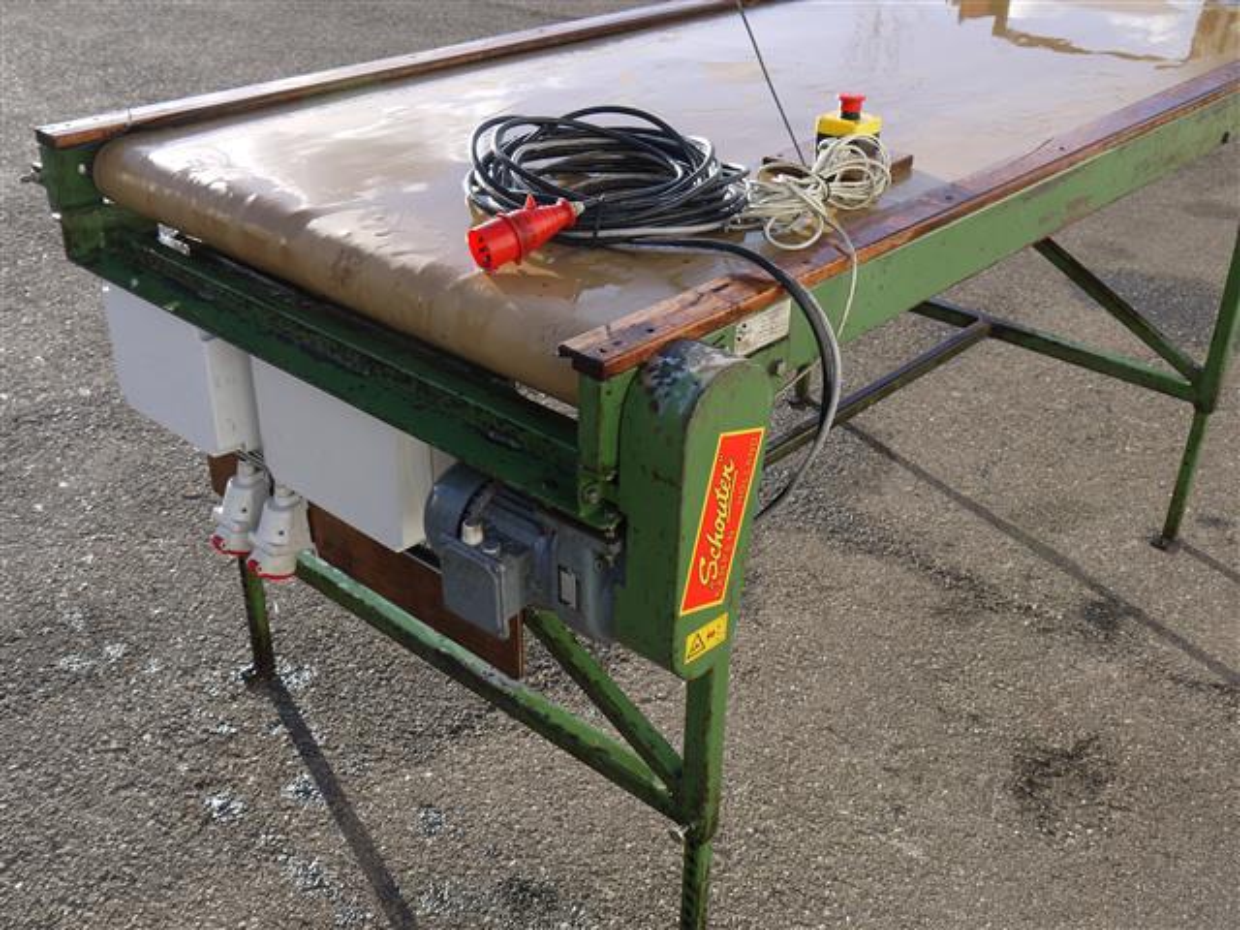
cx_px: 620
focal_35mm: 38
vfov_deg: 37.7
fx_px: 1361
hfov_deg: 49.0
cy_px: 465
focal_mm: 19
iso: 100
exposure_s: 1/200
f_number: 6.3
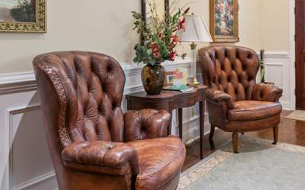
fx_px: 299
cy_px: 41
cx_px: 190
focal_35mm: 36
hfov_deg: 53.4
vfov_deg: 34.4
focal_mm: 18
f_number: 8
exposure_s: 1/2
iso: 250
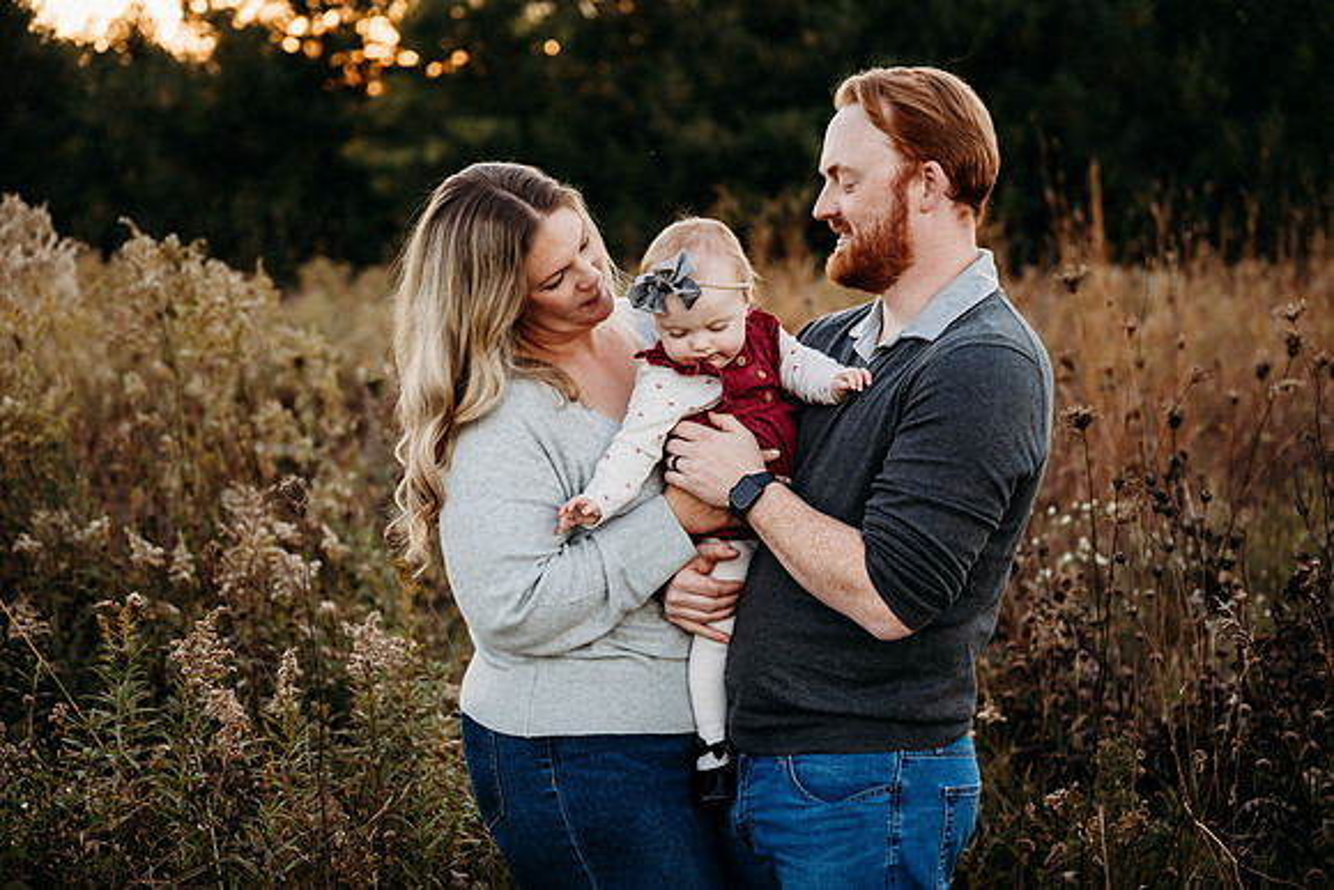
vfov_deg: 21.9
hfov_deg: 32.4
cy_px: 445
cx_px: 667
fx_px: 2298
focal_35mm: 62
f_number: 2.8
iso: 640
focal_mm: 62
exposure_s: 1/640
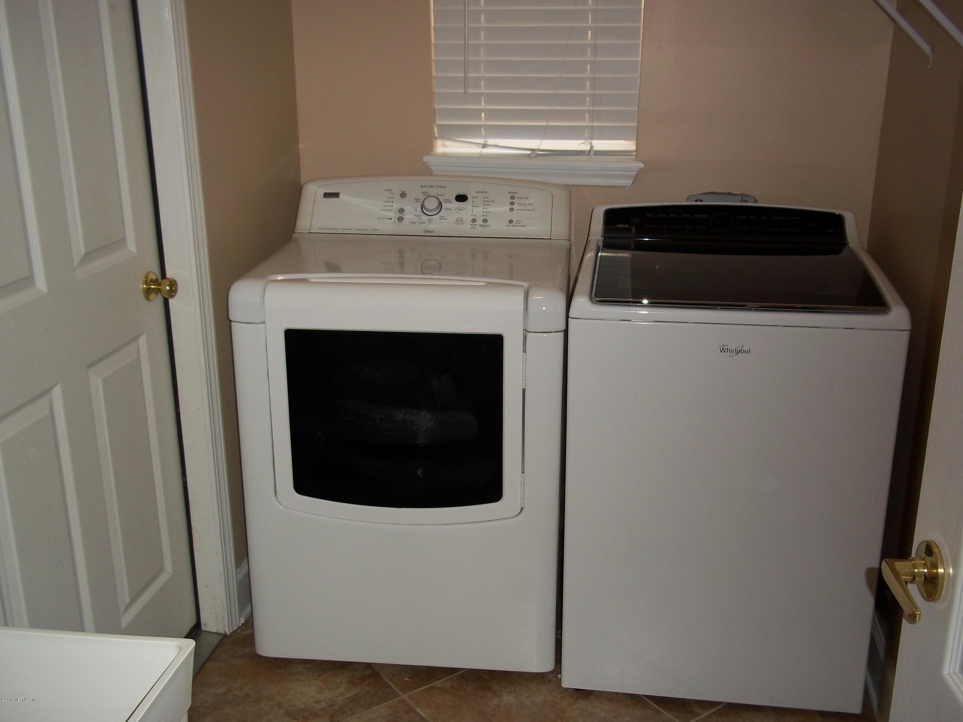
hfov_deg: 51.4
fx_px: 1002
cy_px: 361
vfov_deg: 39.7
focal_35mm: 36
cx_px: 482
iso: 80
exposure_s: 1/30
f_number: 3.1
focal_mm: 6.5
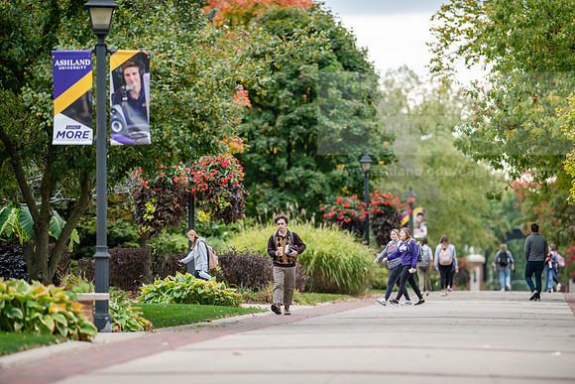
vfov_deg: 4.6
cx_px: 288
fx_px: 4793
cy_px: 192
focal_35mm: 300
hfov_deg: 6.9
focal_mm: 300
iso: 250
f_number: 3.2
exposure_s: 1/500
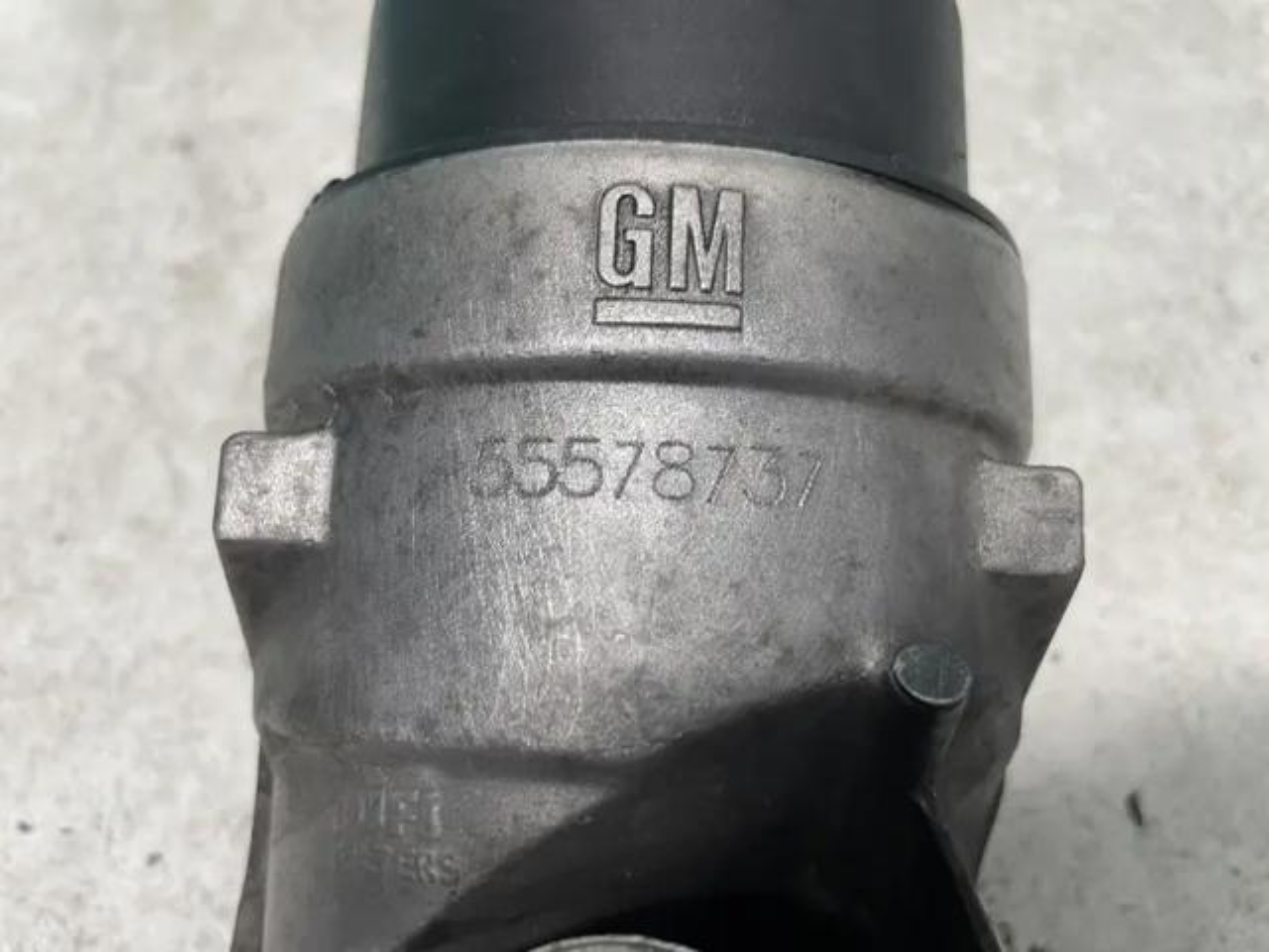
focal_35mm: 26
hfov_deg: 67.3
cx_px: 634
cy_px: 476
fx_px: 953
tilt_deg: -59.8
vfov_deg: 53.1
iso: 80
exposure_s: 1/50
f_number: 1.6
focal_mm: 4.2
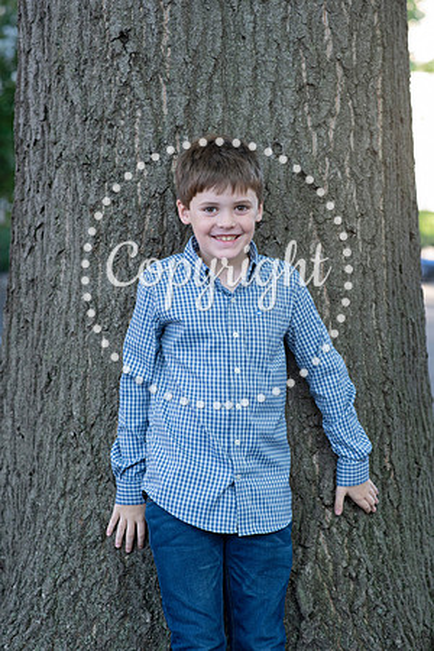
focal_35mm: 85
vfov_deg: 23.9
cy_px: 326
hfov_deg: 16.1
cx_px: 217
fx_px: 1537
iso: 800
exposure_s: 1/250
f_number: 4.5
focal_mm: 85
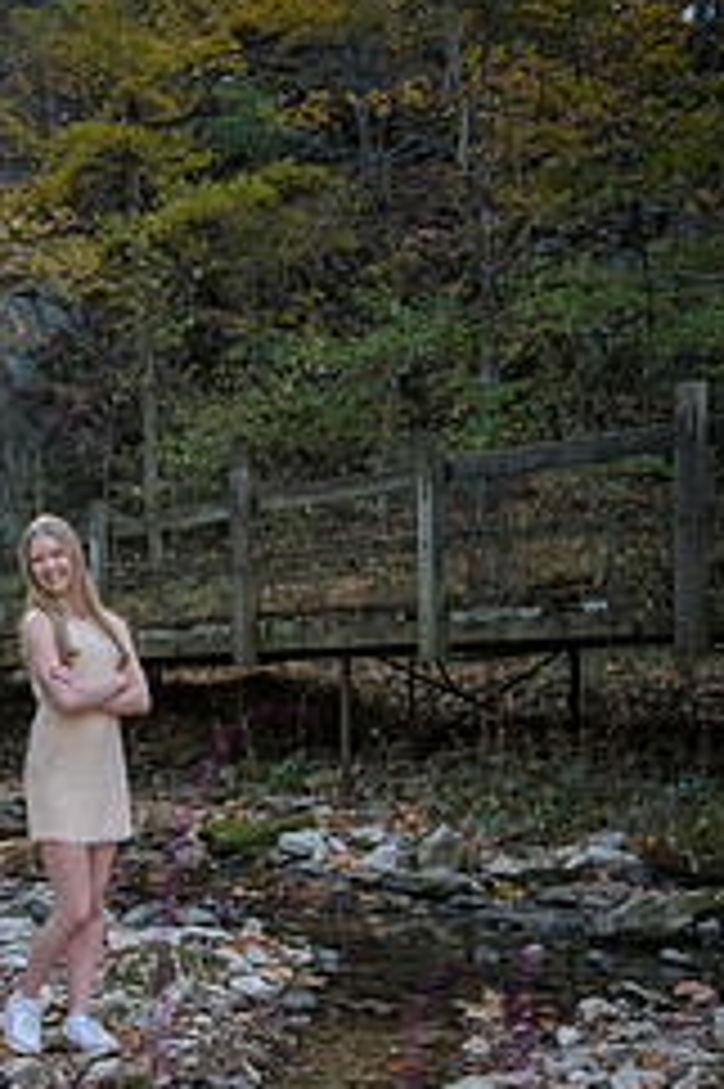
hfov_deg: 24.2
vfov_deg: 36.3
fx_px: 1631
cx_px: 58
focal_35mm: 54
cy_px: 770
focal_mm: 29
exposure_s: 1/400
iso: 800
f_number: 5
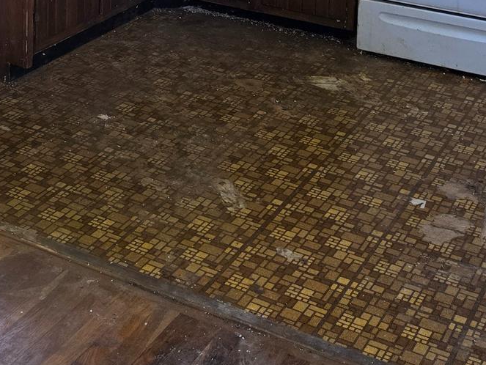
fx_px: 997
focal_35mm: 71
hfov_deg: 26.5
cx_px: 53
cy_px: -167
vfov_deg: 18.6
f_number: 1.4
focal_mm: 6.5
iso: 100
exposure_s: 1/120
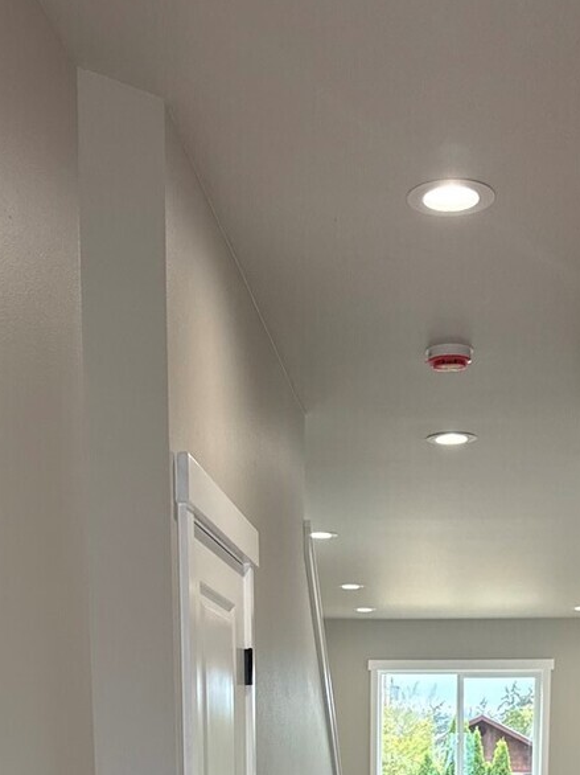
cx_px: 400
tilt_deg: -8.3
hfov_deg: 24.6
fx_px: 1319
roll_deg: -0.4
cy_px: 936
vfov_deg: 28.4
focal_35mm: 59
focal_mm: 6.76
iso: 160
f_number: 1.78
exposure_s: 1/230
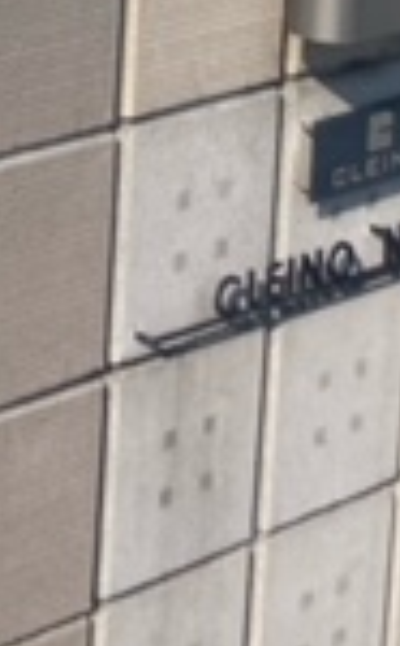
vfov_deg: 15.8
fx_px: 2228
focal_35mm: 127
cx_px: -701
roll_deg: -1.5
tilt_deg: -12.1
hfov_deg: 8.8
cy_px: -159
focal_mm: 3.99
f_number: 1.8
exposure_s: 1/4000
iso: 25
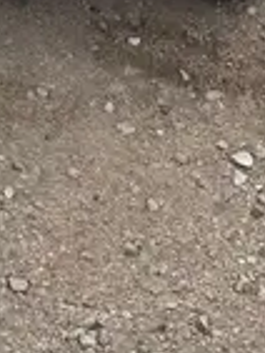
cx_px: -258
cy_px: -499
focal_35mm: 135
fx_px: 1376
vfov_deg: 11.8
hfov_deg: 10.2
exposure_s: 1/1825
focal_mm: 4.2
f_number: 1.6
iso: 32
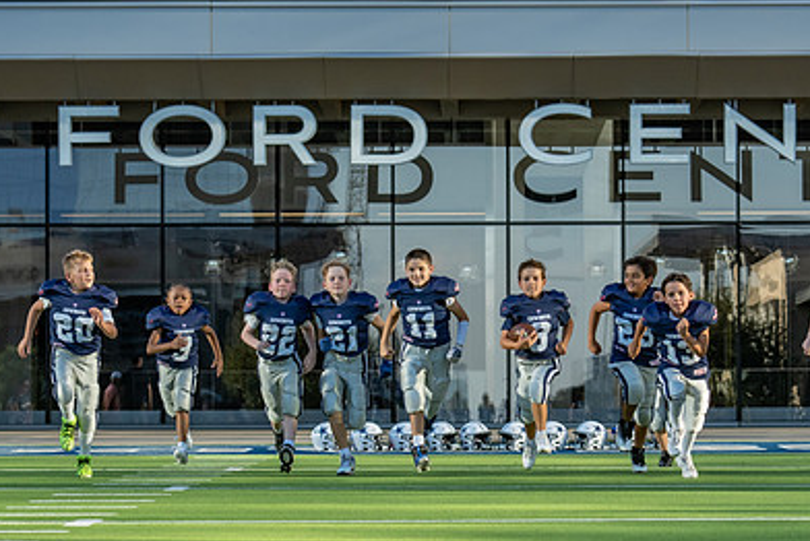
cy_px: 384
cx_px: 486
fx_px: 3377
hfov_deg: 13.7
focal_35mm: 150
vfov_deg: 9.2
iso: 320
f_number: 4
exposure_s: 1/1000
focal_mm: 70
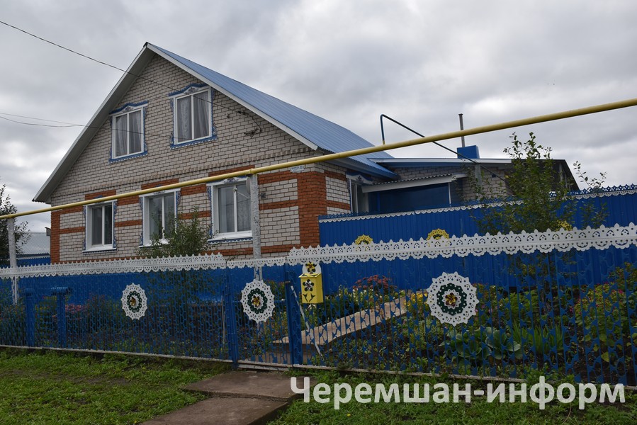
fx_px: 531
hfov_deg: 61.9
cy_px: 212
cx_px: 318
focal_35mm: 30
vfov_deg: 43.6
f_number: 8
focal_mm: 20
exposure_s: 1/200
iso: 100
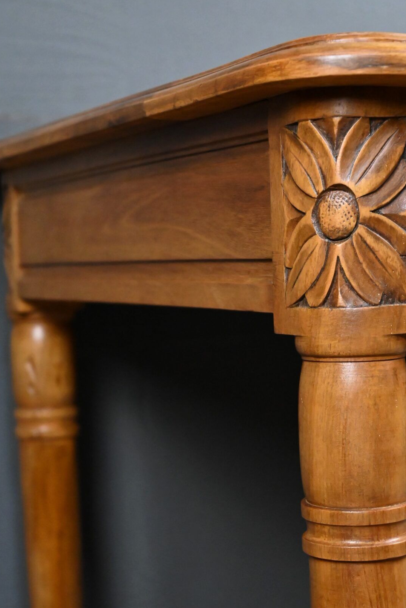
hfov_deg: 18.7
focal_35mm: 73
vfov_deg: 27.6
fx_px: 1233
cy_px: 358
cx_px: 250
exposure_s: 1/60
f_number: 6
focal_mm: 46
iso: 5000
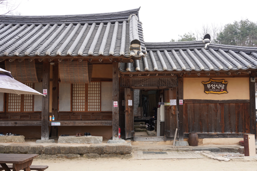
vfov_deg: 34.2
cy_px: 86
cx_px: 128
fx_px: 278
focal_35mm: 39
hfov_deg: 49.5
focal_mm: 39
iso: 200
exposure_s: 1/100
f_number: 6.3
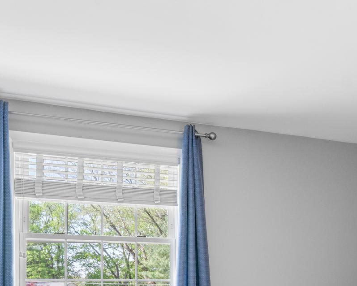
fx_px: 446
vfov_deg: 32.6
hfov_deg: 41.8
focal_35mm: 42
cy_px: 288
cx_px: 283
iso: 320
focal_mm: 17.5
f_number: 6.3
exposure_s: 1/10
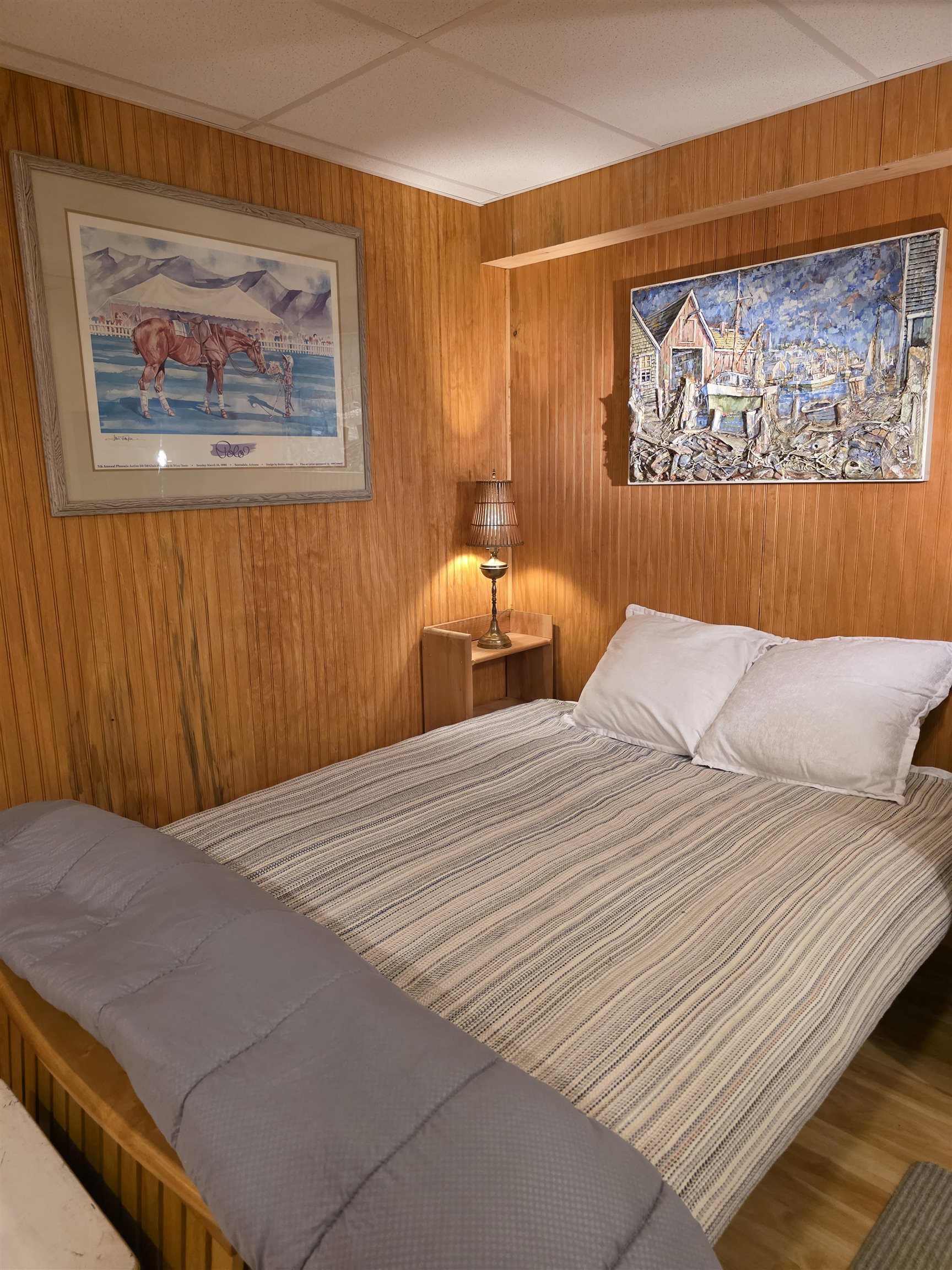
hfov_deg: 58.9
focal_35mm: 23
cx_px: 476
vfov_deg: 73.9
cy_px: 635
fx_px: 843
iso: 800
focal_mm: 6.3
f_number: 1.7
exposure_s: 1/120
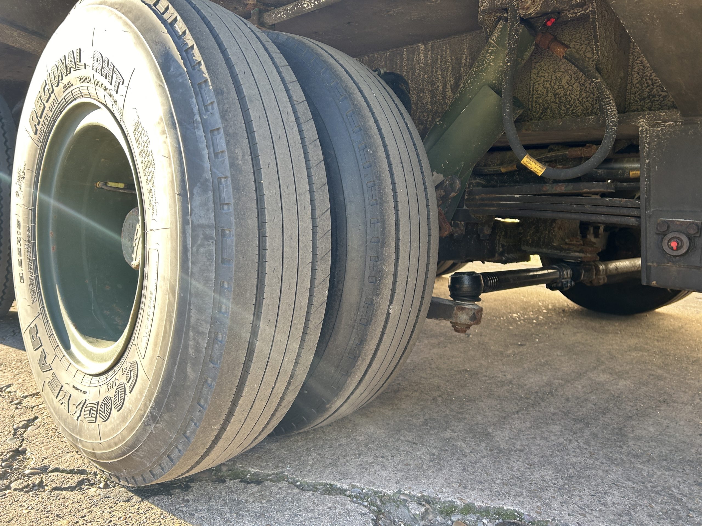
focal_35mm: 26
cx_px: 351
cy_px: 263
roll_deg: -4.5
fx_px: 527
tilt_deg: -6.1
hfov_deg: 67.3
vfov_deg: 53.1
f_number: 1.5
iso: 50
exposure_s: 1/171
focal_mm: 5.7
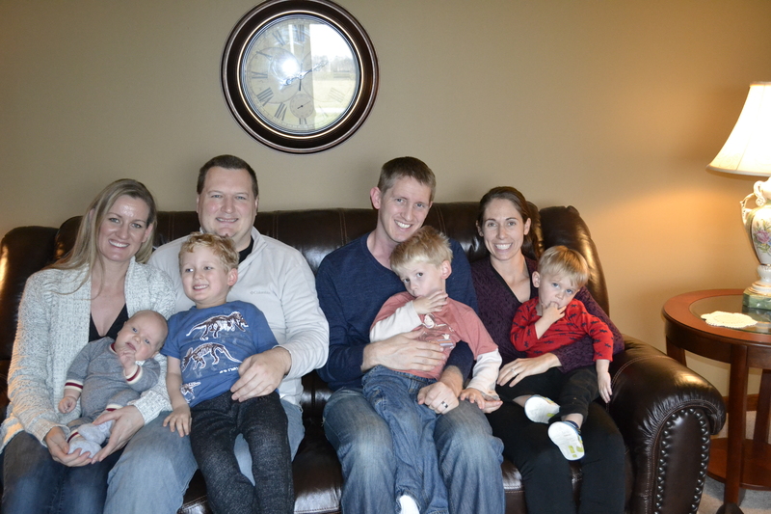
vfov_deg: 40.0
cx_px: 386
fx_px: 707
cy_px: 257
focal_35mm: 33
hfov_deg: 57.2
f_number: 4
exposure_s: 1/60
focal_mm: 22
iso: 2800
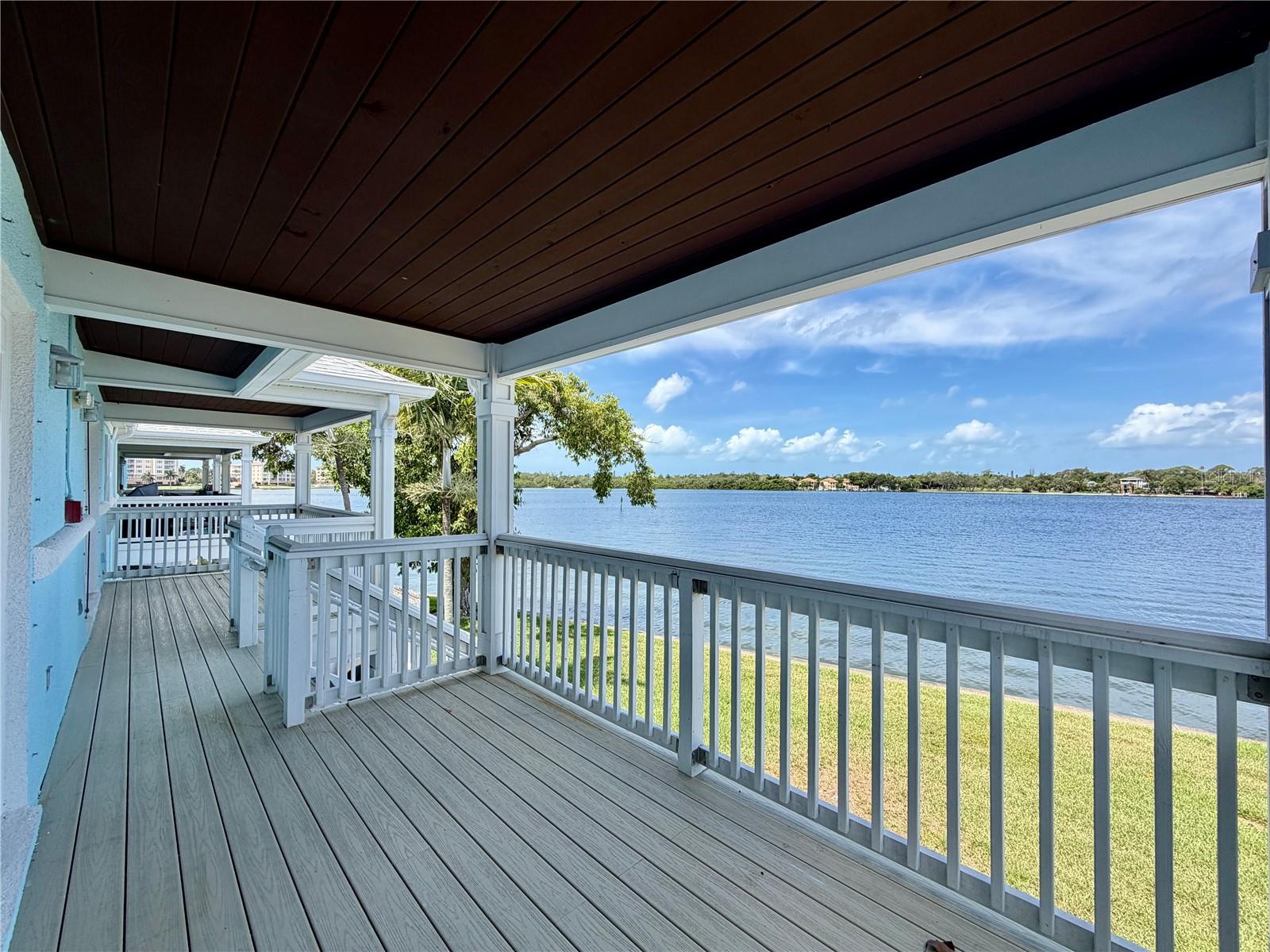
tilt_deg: +0.4
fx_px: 514
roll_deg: -0.3
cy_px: 476
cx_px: 635
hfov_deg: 102.1
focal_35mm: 14
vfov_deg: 85.7
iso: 40
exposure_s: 1/770
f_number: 2.2
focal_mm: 2.22
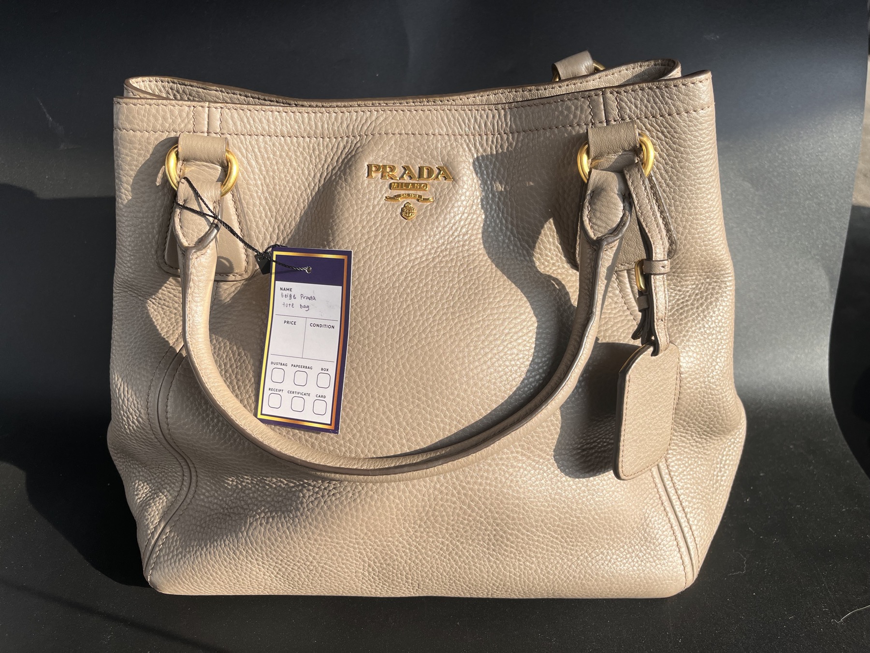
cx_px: 435
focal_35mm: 26
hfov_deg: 67.3
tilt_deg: -31.5
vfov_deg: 53.1
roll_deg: -1.8
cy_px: 326
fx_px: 653
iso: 50
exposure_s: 1/696
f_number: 1.6
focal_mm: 5.1
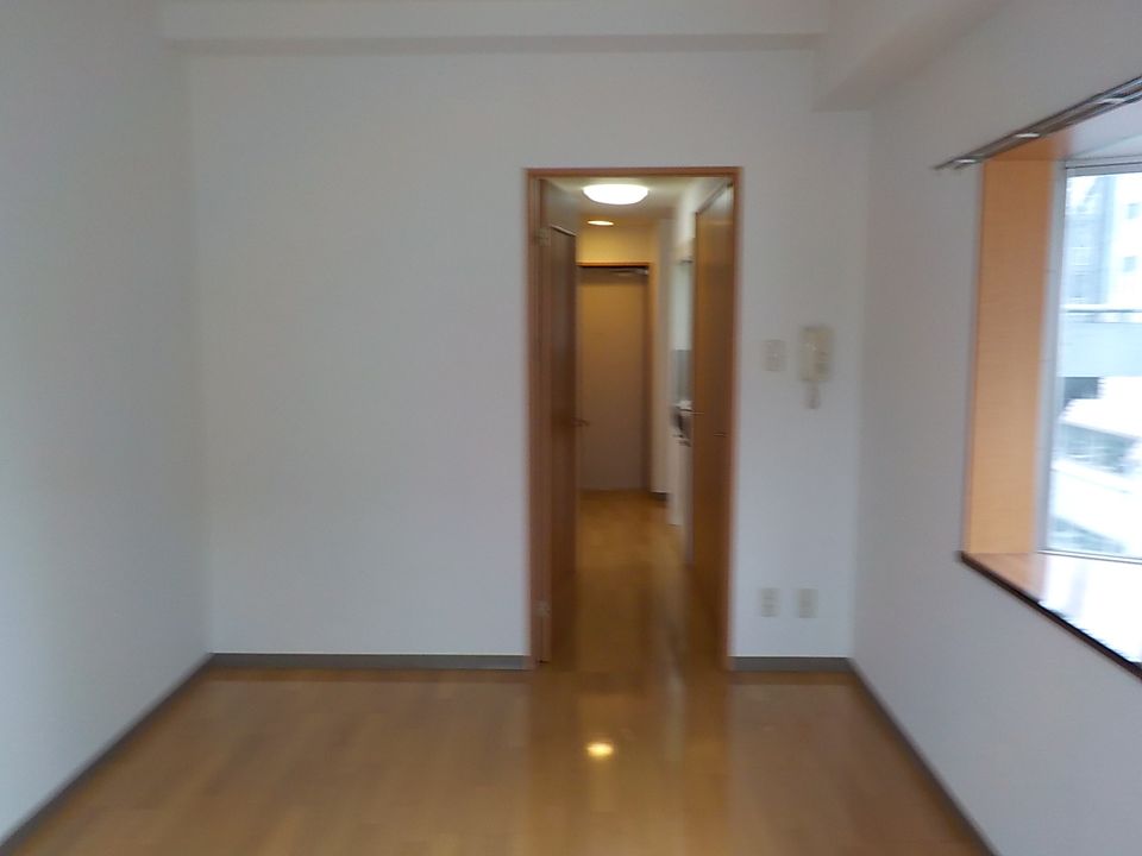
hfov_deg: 60.0
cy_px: 428
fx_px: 990
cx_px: 571
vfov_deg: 46.8
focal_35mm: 30
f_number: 3.3
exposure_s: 1/30
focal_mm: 4.1
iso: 200
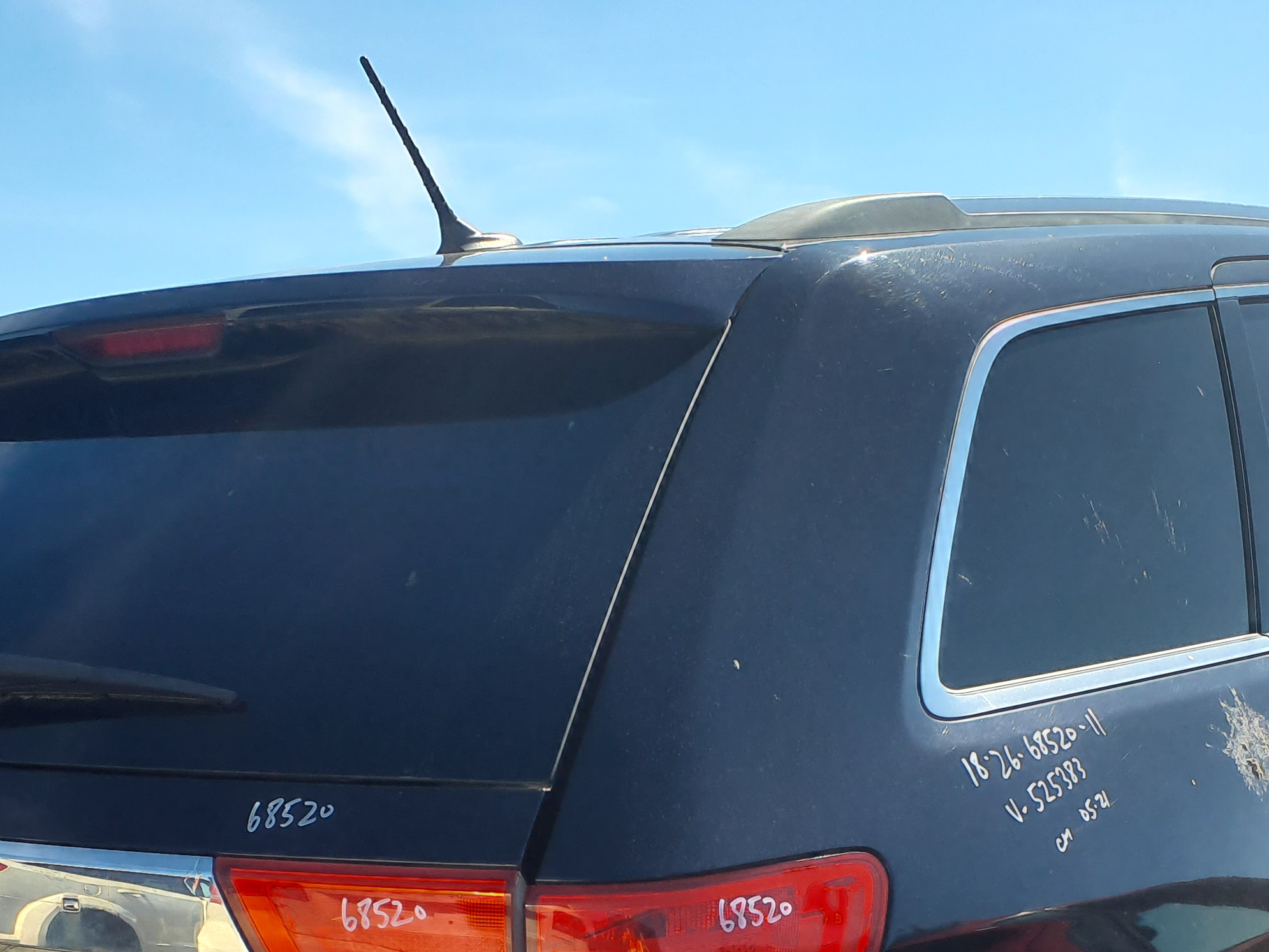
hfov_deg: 34.3
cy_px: 974
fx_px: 2053
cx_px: 639
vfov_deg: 24.8
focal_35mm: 56
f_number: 1.9
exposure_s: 1/932
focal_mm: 3.58
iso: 40
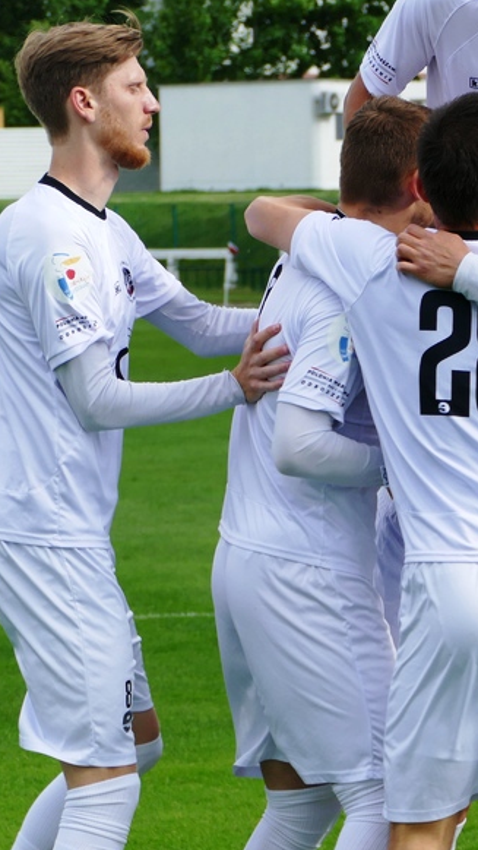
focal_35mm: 253
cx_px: 684
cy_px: 384
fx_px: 5698
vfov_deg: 8.5
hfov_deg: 4.8
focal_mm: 44.41
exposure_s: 1/500
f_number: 3.9
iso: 125
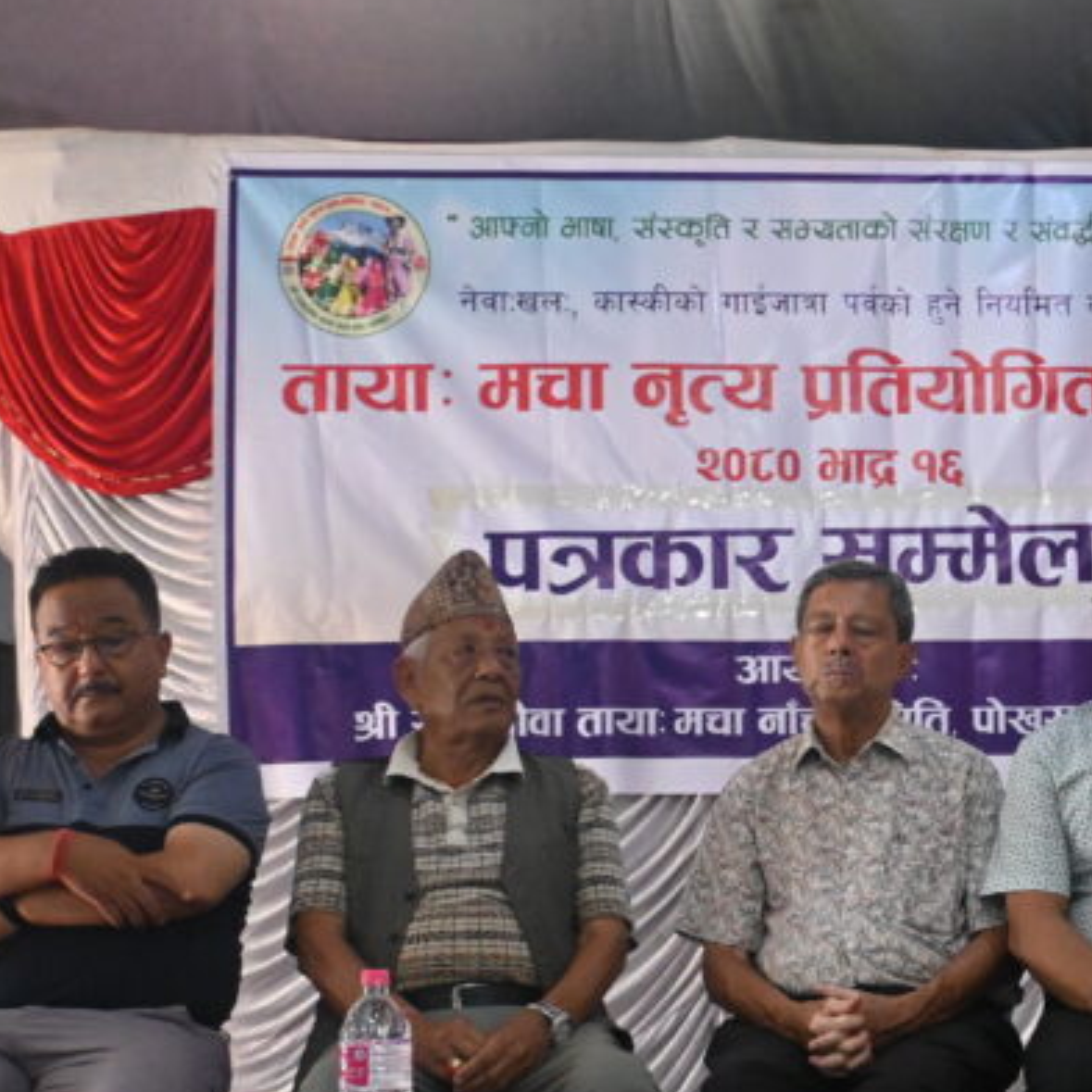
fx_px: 2966
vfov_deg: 20.7
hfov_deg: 19.9
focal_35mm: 83
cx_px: 1231
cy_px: 771
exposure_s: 1/100
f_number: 4.2
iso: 3200
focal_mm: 25
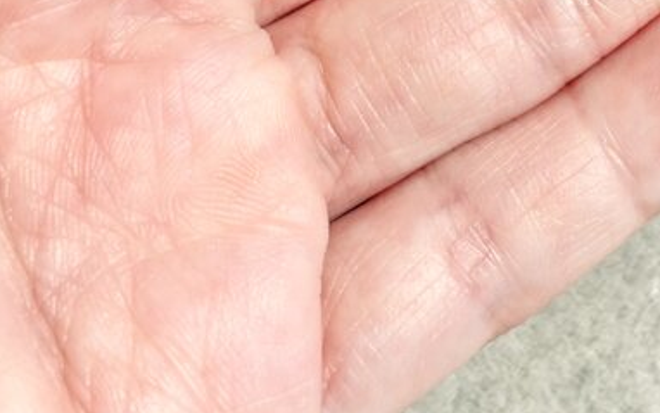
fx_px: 2213
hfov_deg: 16.8
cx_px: 551
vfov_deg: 10.3
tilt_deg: -84.0
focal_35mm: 123
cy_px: -227
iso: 32
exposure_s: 1/5348
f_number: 1.6
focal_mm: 5.96
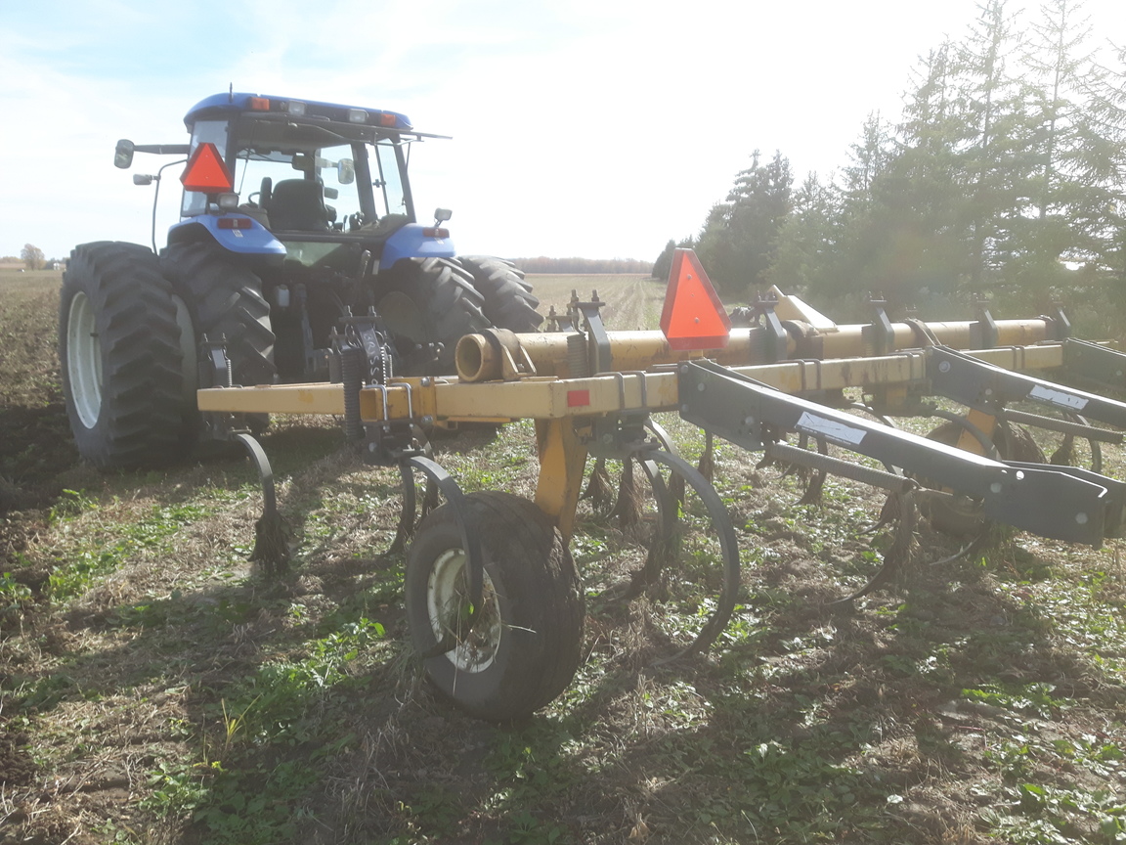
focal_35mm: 31
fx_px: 1008
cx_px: 563
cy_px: 422
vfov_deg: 45.4
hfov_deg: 58.4
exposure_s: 1/730
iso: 40
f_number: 1.9
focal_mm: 3.7
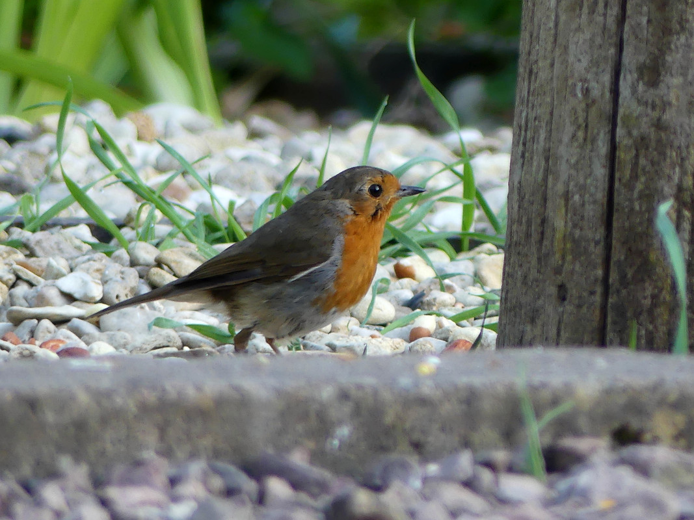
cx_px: 347
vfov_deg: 1.2
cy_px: 260
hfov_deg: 1.7
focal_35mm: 1200
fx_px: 24056
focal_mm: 108
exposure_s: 1/125
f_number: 2.8
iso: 100
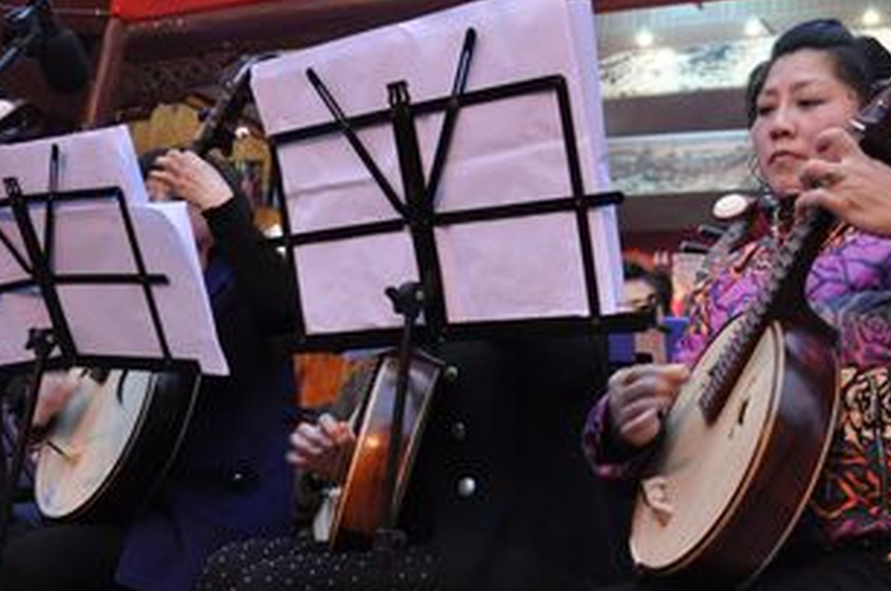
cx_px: 684
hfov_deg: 36.0
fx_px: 1334
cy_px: 172
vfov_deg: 24.8
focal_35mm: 54
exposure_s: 1/30
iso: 1400
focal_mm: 22
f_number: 3.8
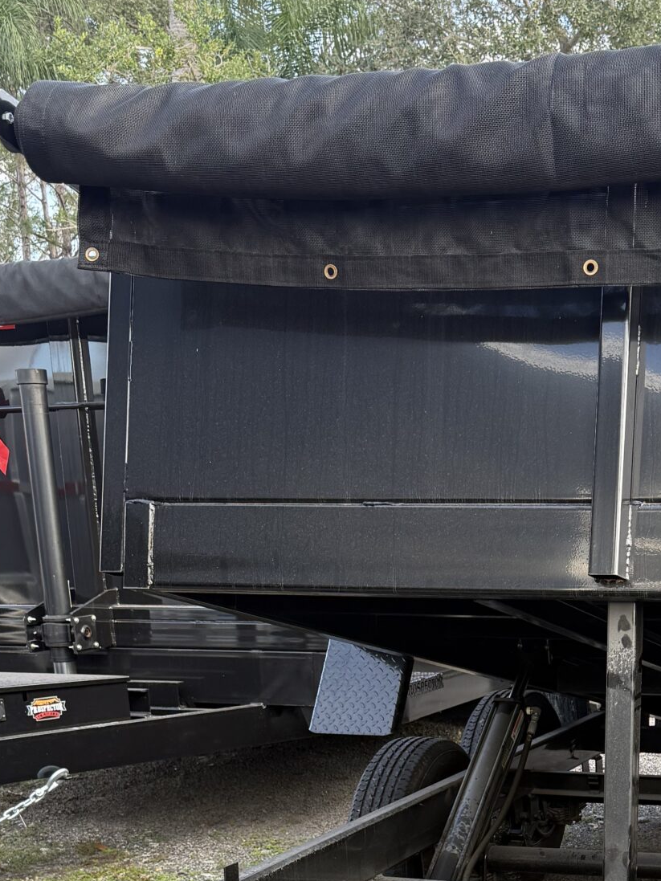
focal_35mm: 56
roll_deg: +0.6
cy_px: 833
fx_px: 1425
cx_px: 605
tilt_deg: -15.0
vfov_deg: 32.2
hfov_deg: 25.2
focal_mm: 6.76
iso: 100
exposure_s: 1/265
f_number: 1.78
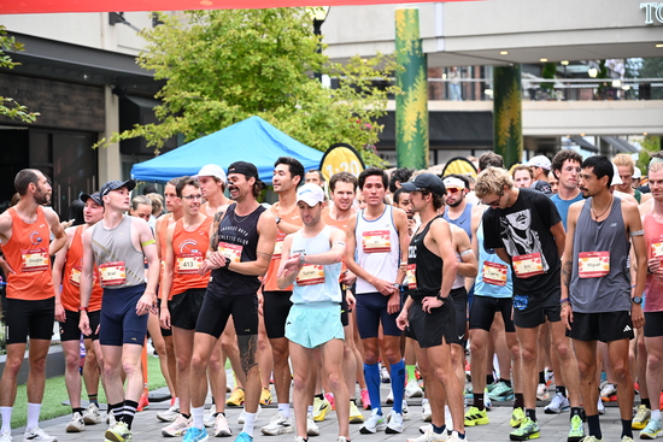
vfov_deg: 13.2
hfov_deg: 19.6
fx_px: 1916
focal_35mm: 104
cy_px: 221
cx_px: 332
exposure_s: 1/500
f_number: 4
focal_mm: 104
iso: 2000
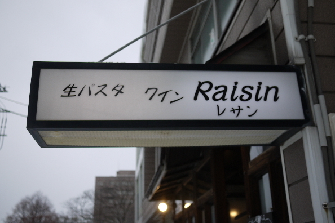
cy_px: 105
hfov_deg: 46.4
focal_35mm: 42
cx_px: 166
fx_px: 391
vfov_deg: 31.9
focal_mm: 20
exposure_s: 1/1300
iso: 100
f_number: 2.2
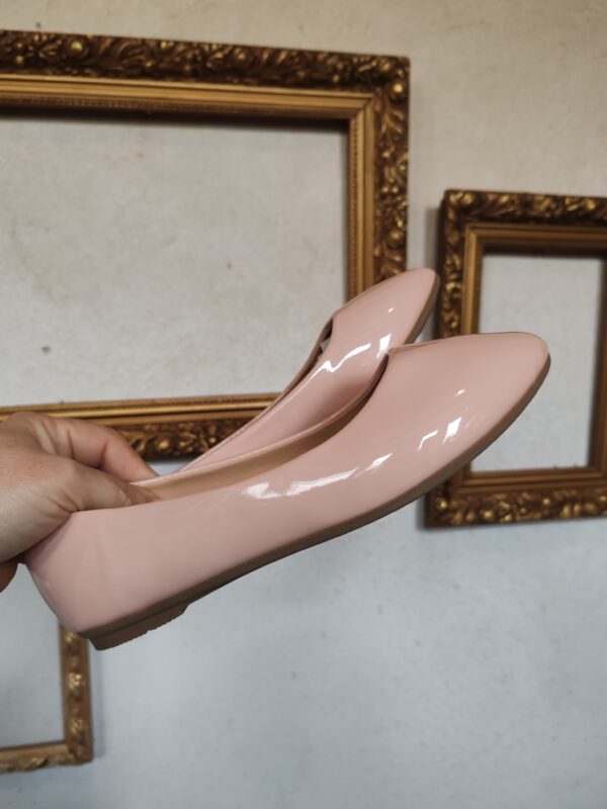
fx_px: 631
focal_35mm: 27
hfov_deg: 51.4
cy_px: 404
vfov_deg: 65.3
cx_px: 304
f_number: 1.9
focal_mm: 6.12
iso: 1000
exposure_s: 1/100
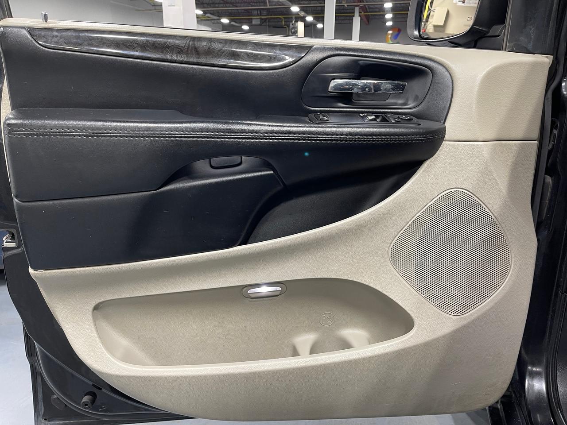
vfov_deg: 54.9
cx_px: 284
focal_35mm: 25
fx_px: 409
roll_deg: +0.1
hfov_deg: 69.4
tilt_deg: -19.0
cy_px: 212
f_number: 1.6
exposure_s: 1/60
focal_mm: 5.1
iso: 125
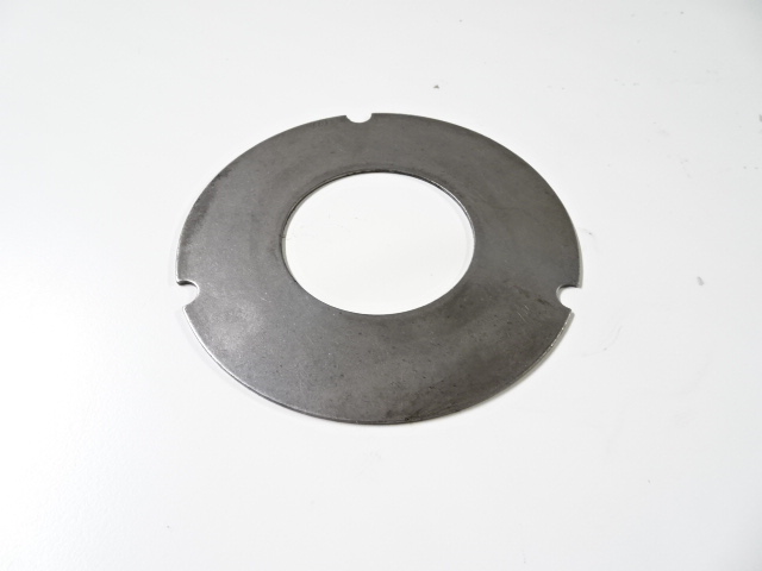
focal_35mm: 24
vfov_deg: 56.8
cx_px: 381
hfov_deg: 71.6
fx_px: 528
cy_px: 286
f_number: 3.5
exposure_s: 1/30
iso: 500
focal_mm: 4.1
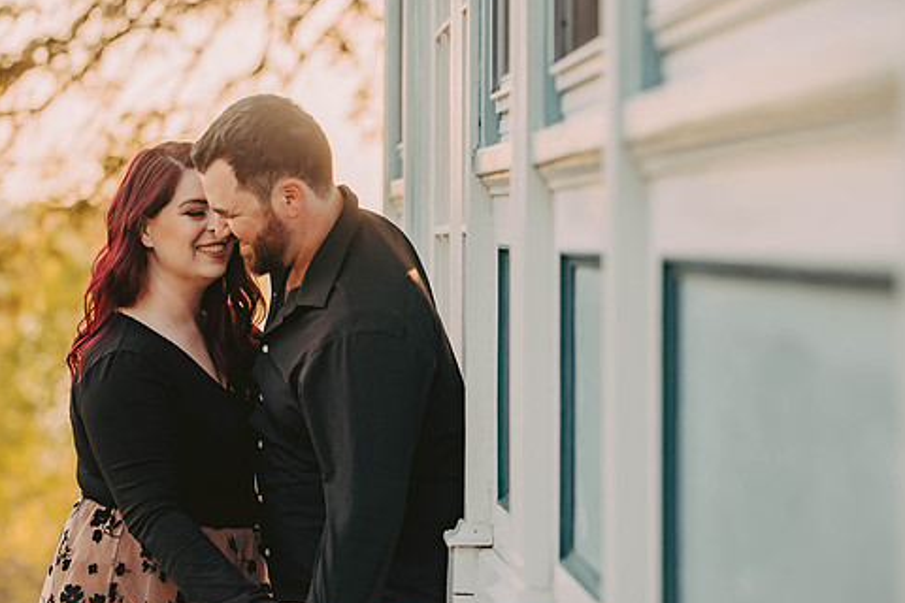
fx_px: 3243
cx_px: 437
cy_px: 325
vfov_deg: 10.6
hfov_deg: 15.9
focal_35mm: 129
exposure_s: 1/1250
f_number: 2.8
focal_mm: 105
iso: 250
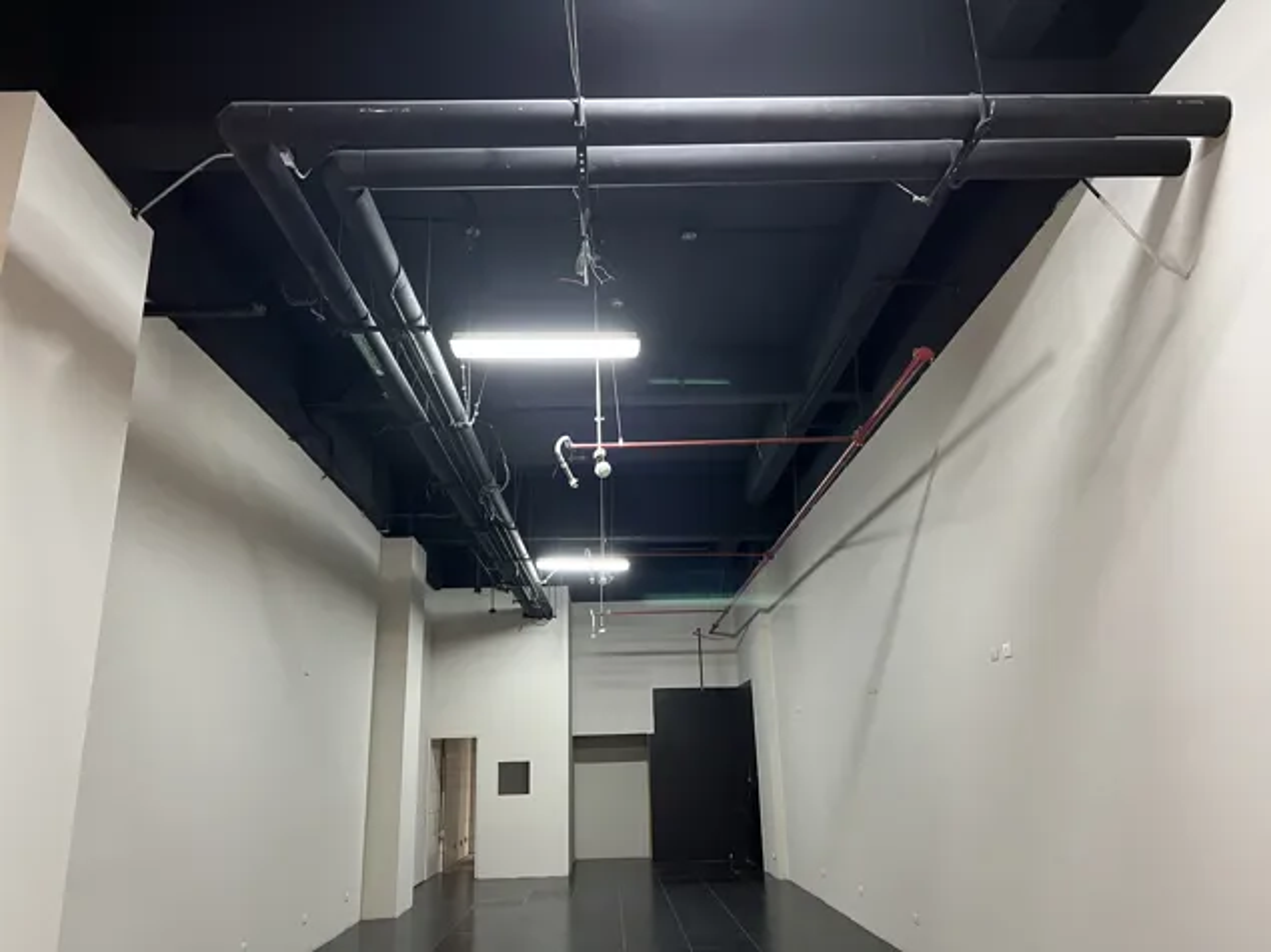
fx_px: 954
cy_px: 476
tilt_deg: +17.2
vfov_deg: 53.0
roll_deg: +1.5
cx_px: 636
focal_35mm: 26
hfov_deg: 67.3
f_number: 1.5
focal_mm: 5.7
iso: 400
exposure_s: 1/40
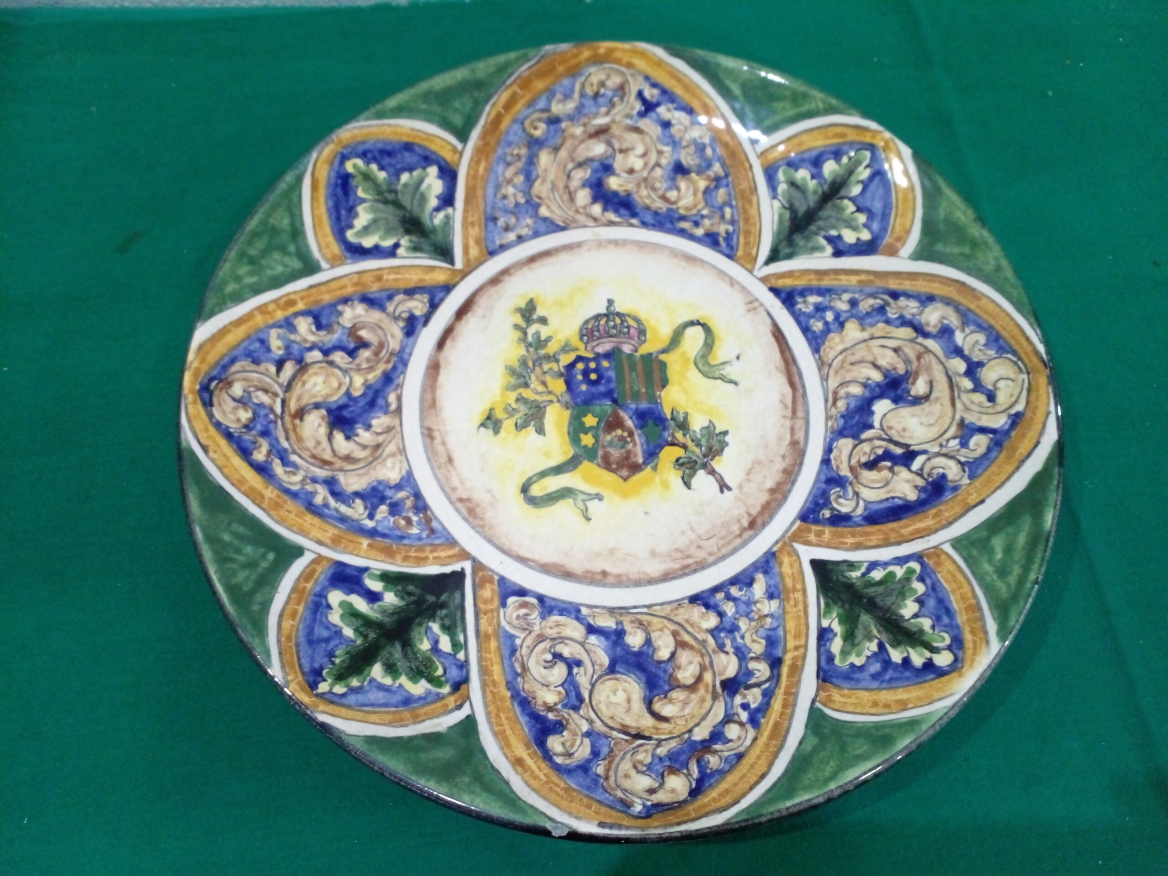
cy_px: 438
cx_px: 584
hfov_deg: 65.3
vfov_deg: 51.4
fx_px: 911
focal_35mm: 27
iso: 320
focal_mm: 3.6
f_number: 1.9
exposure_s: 1/25
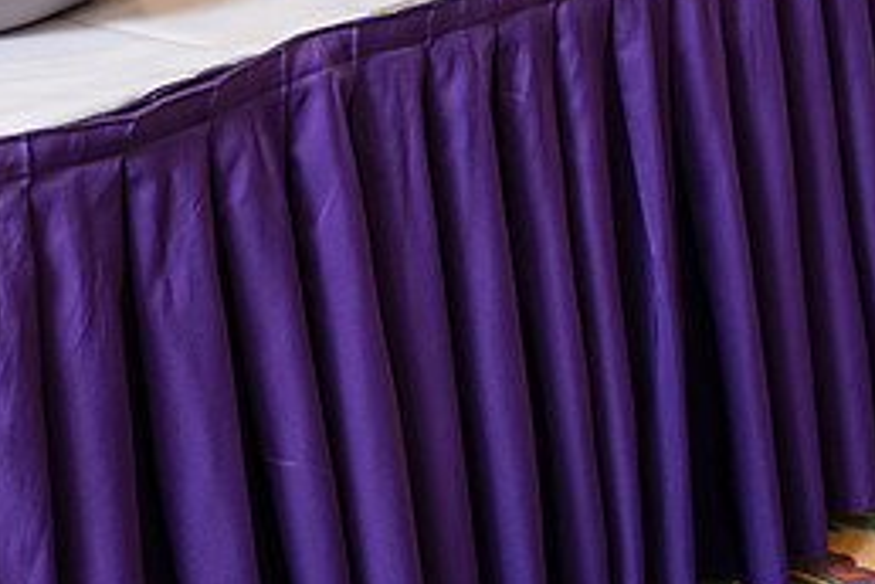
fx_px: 2625
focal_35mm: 108
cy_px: -46
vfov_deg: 12.5
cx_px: 75
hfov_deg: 18.6
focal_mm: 48
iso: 400
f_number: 3.5
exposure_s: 1/80
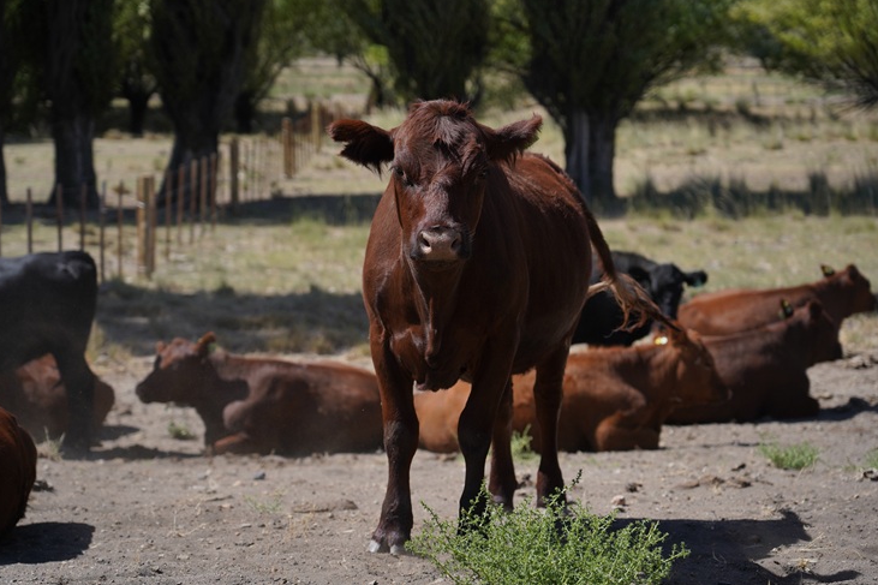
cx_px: 436
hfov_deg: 25.7
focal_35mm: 79
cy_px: 286
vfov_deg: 17.3
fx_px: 1926
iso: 250
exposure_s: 1/3200
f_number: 4
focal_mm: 77
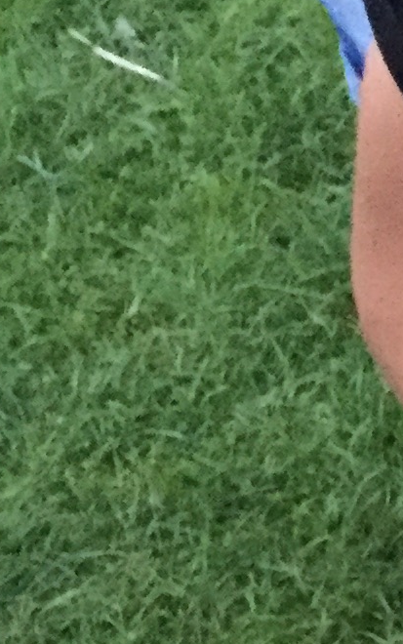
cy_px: 844
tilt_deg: -50.8
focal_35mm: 152
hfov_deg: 7.9
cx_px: 1017
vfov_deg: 13.3
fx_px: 2669
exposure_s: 1/17
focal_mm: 4.15
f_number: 2.2
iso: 500
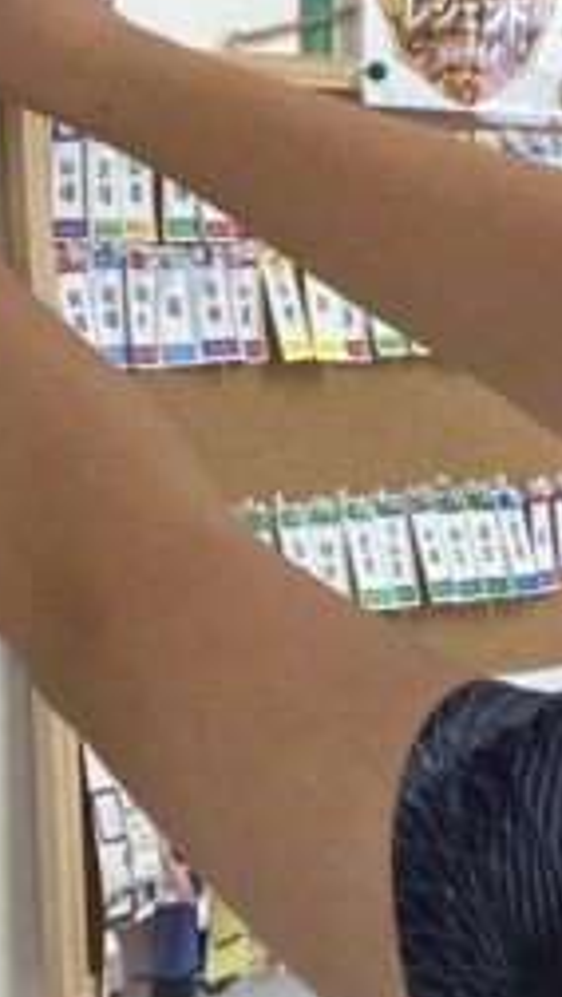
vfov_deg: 17.3
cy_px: 427
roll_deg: +1.1
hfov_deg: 9.8
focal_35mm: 124
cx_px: 190
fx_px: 3281
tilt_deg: -1.7
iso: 80
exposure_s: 1/100
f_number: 1.8
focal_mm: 3.99
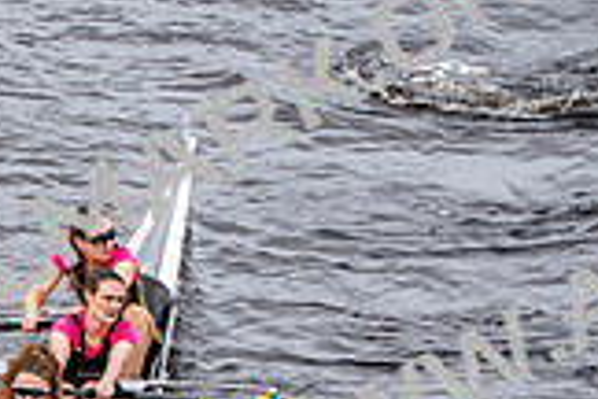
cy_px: 586
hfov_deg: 2.9
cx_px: -52
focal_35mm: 715
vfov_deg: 1.9
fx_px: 11876
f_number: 2.8
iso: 320
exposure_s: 1/2000
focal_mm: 200
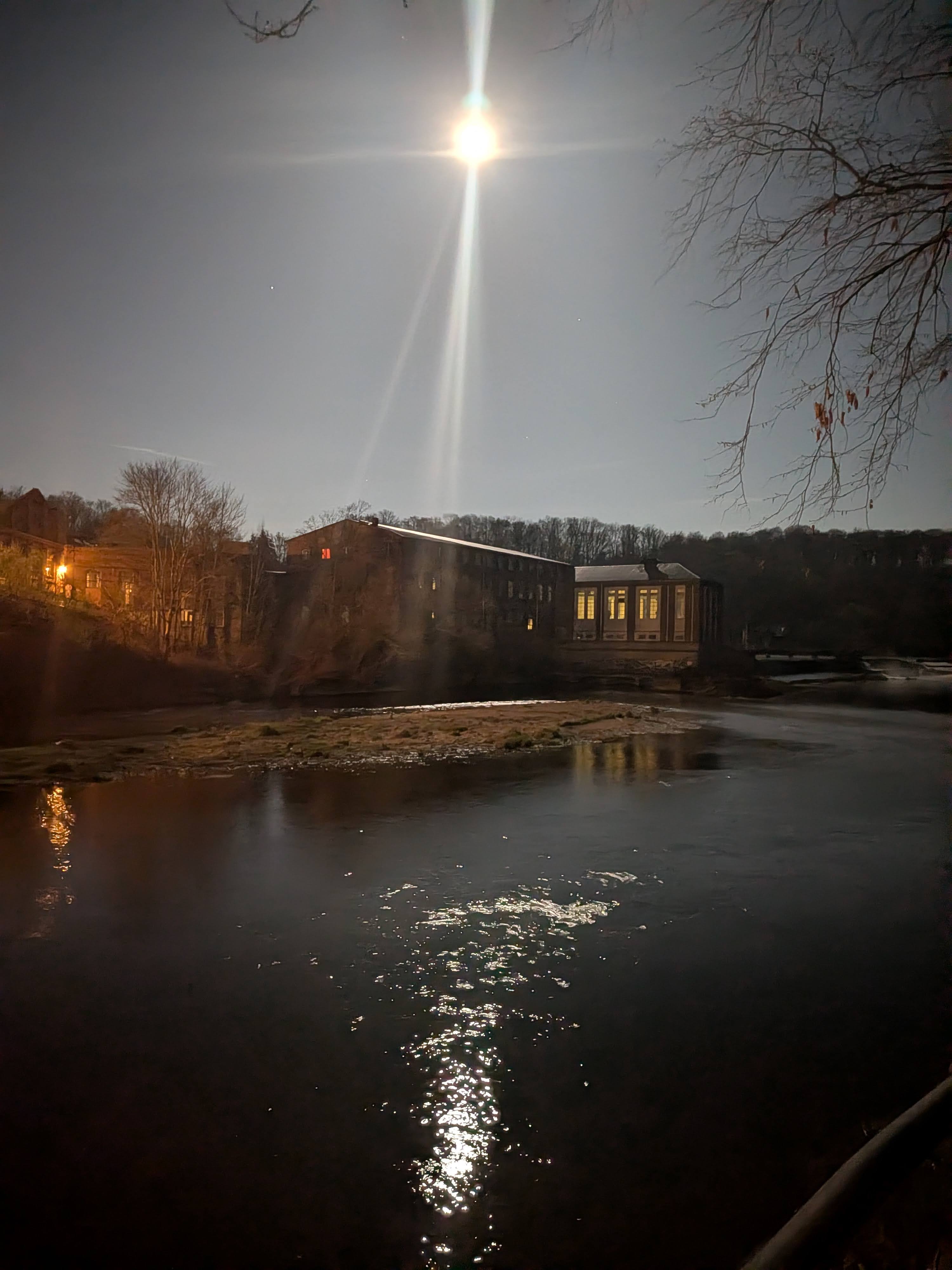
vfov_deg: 71.6
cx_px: 476
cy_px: 635
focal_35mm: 24
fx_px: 880
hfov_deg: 56.8
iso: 4526
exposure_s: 1/10
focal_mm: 4.53
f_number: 1.7
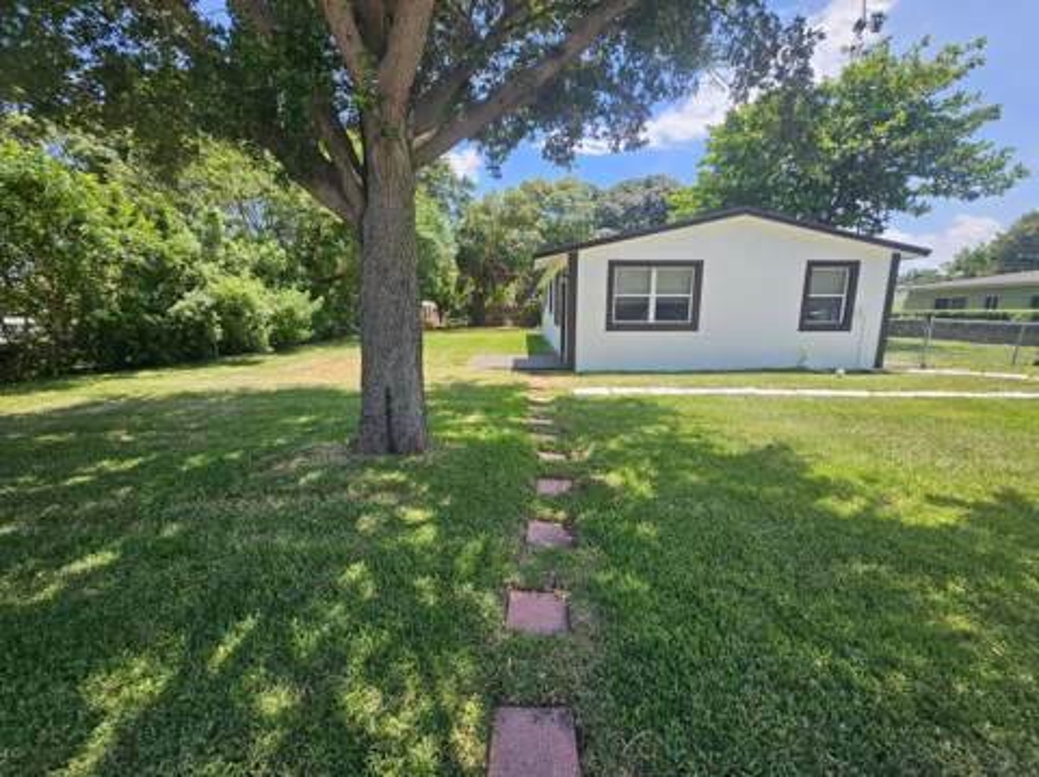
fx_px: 390
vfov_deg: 89.8
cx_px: 520
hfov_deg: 106.2
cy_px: 388
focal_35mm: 13
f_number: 2.2
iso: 50
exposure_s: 1/917
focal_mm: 2.2
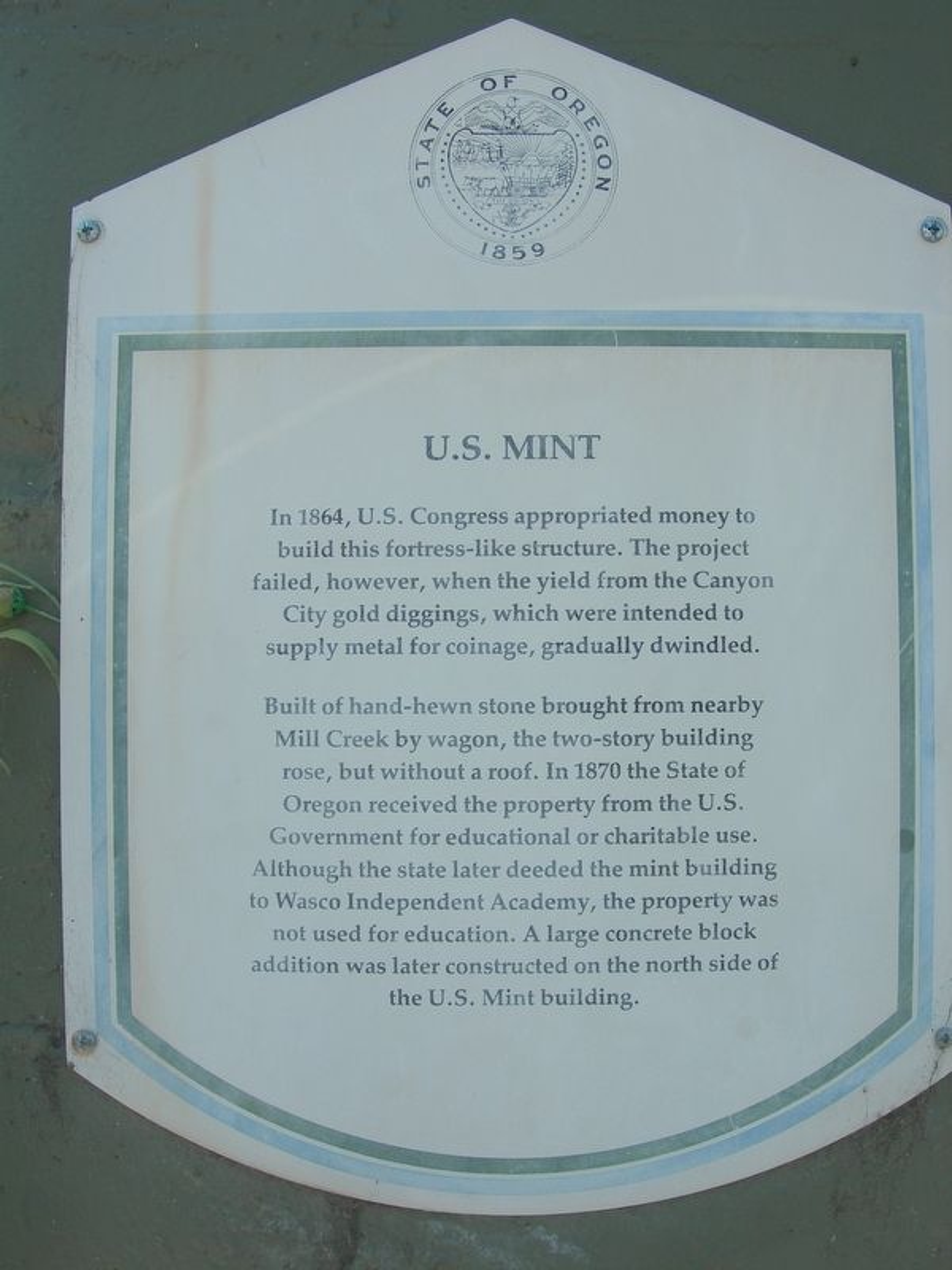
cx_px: 476
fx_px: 1393
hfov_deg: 37.7
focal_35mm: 38
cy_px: 635
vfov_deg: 49.0
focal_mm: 7.8
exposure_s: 1/188
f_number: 4.8
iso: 50
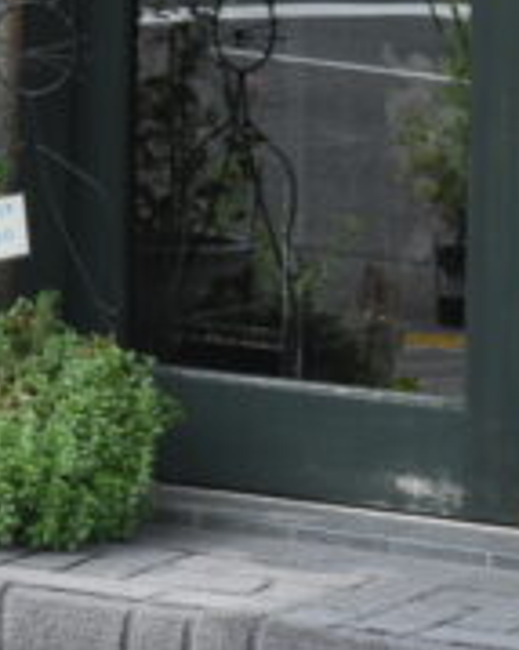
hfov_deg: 6.3
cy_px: -610
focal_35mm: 245
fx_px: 4708
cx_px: 298
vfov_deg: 7.6
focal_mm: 39
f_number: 7.1
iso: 200
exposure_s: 1/125
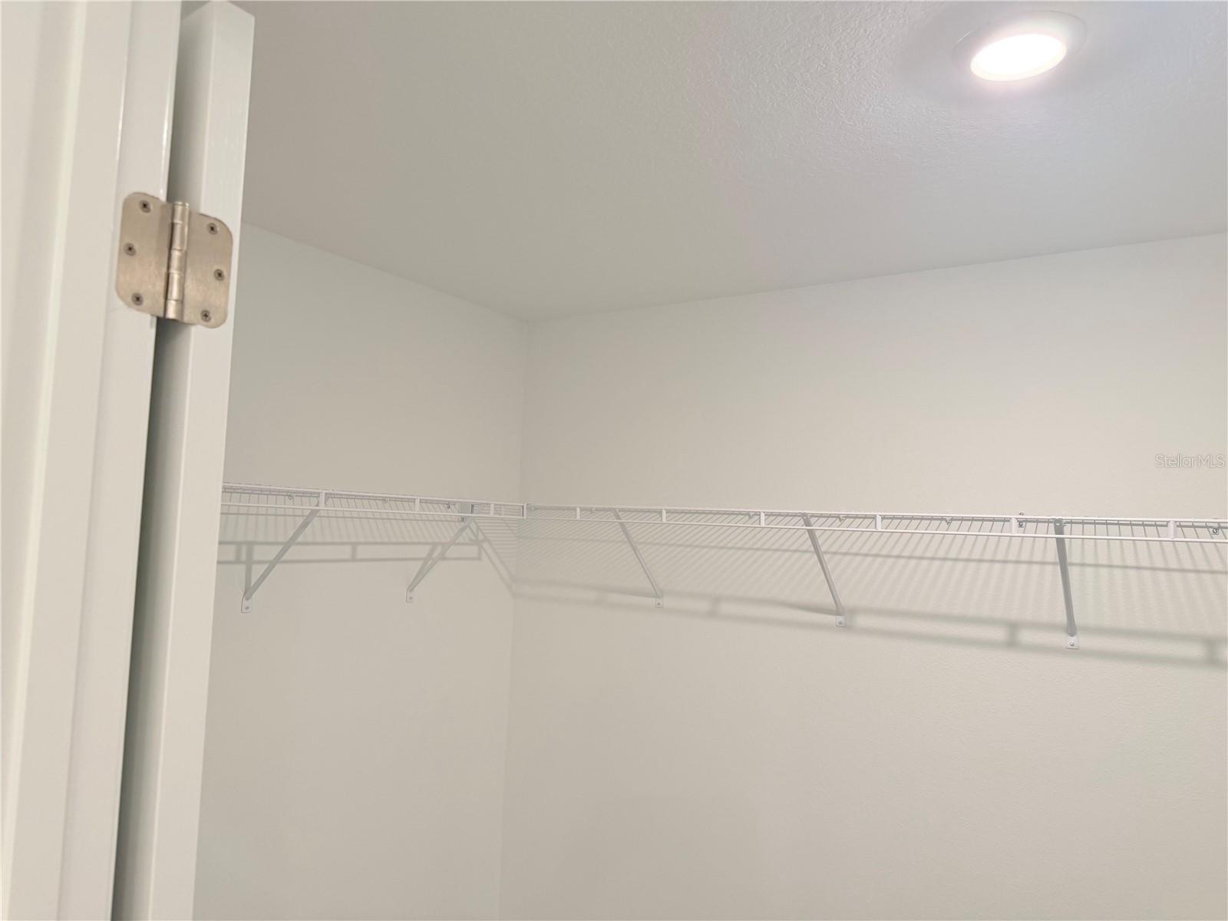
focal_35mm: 24
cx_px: 614
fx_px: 851
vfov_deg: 56.8
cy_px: 460
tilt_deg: +4.6
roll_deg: -2.0
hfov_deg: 71.6
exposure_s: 1/60
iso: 125
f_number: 1.78
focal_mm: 6.76
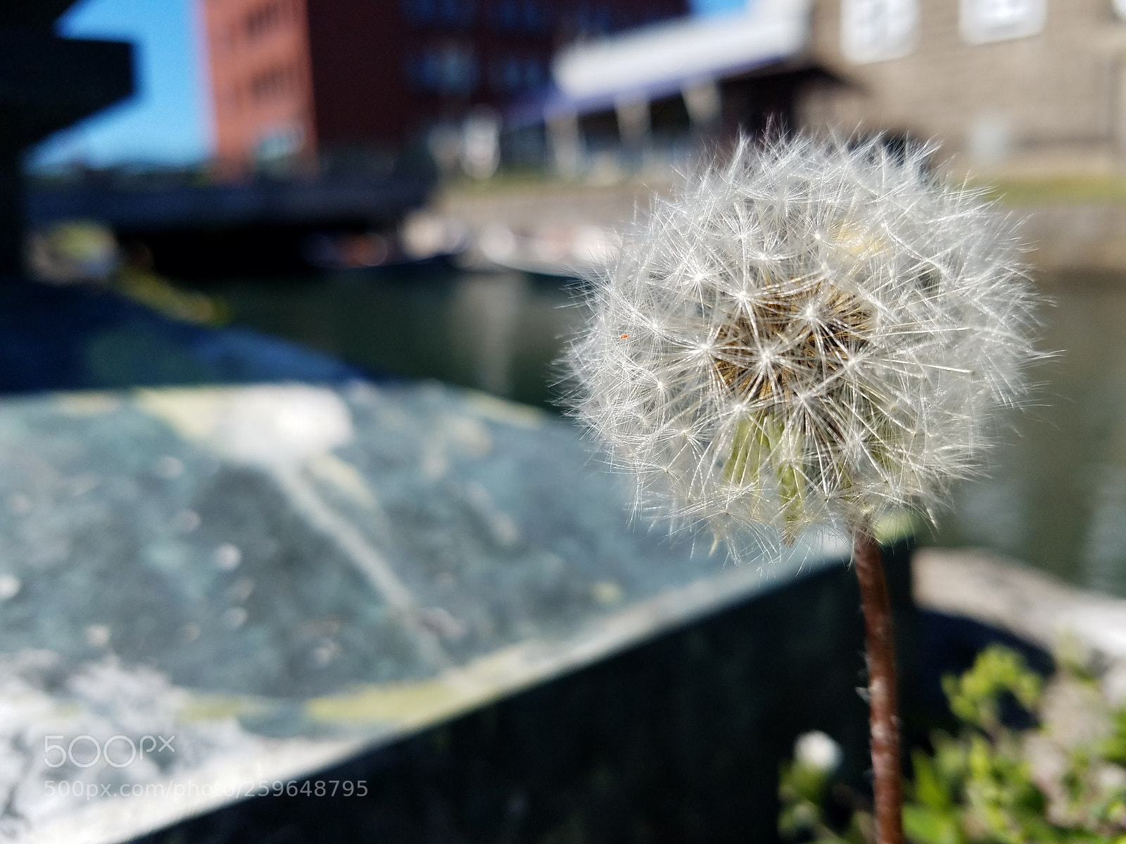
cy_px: 422
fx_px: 846
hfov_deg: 67.3
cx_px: 563
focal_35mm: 26
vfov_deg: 53.1
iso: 50
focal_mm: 4.2
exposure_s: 1/2028
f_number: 1.7
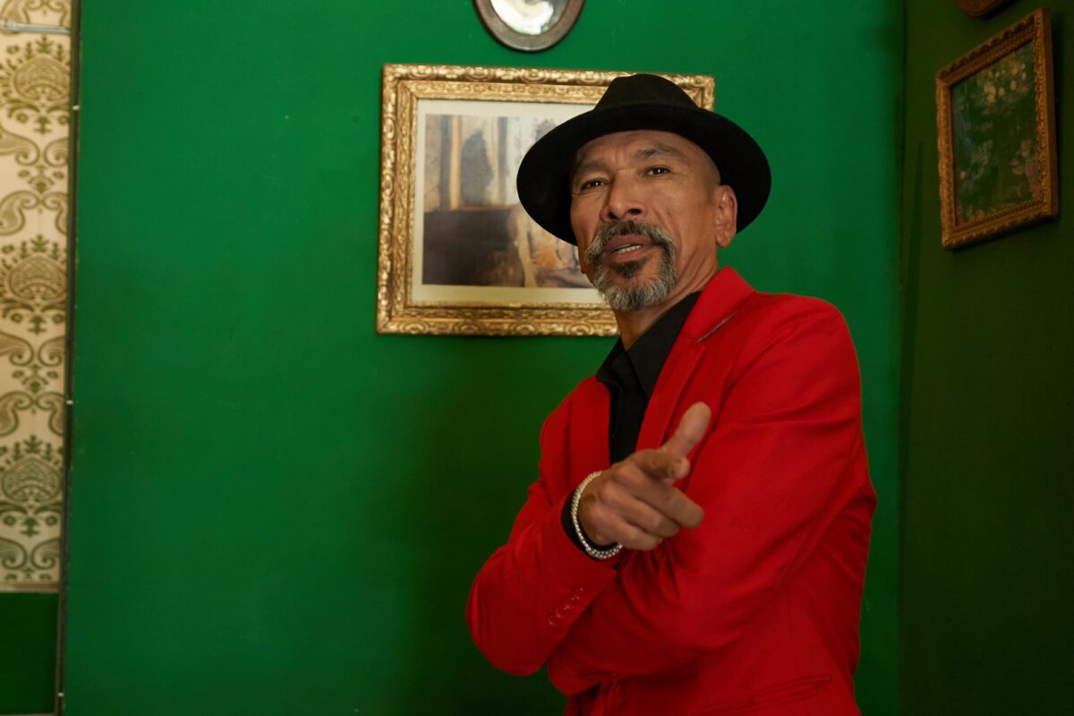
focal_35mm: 51
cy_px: 358
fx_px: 1521
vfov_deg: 26.5
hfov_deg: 38.9
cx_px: 537
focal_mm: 34
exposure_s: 1/60
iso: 4000
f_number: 3.2
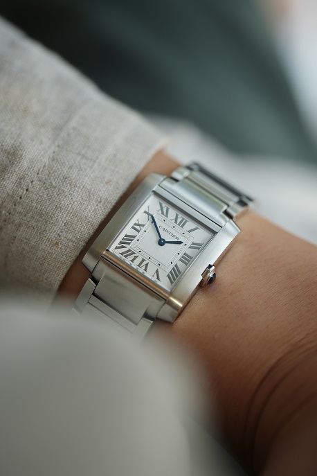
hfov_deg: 13.0
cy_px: 238
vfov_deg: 19.5
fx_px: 1387
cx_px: 158
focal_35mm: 105
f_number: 2.8
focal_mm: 105
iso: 320
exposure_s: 1/250
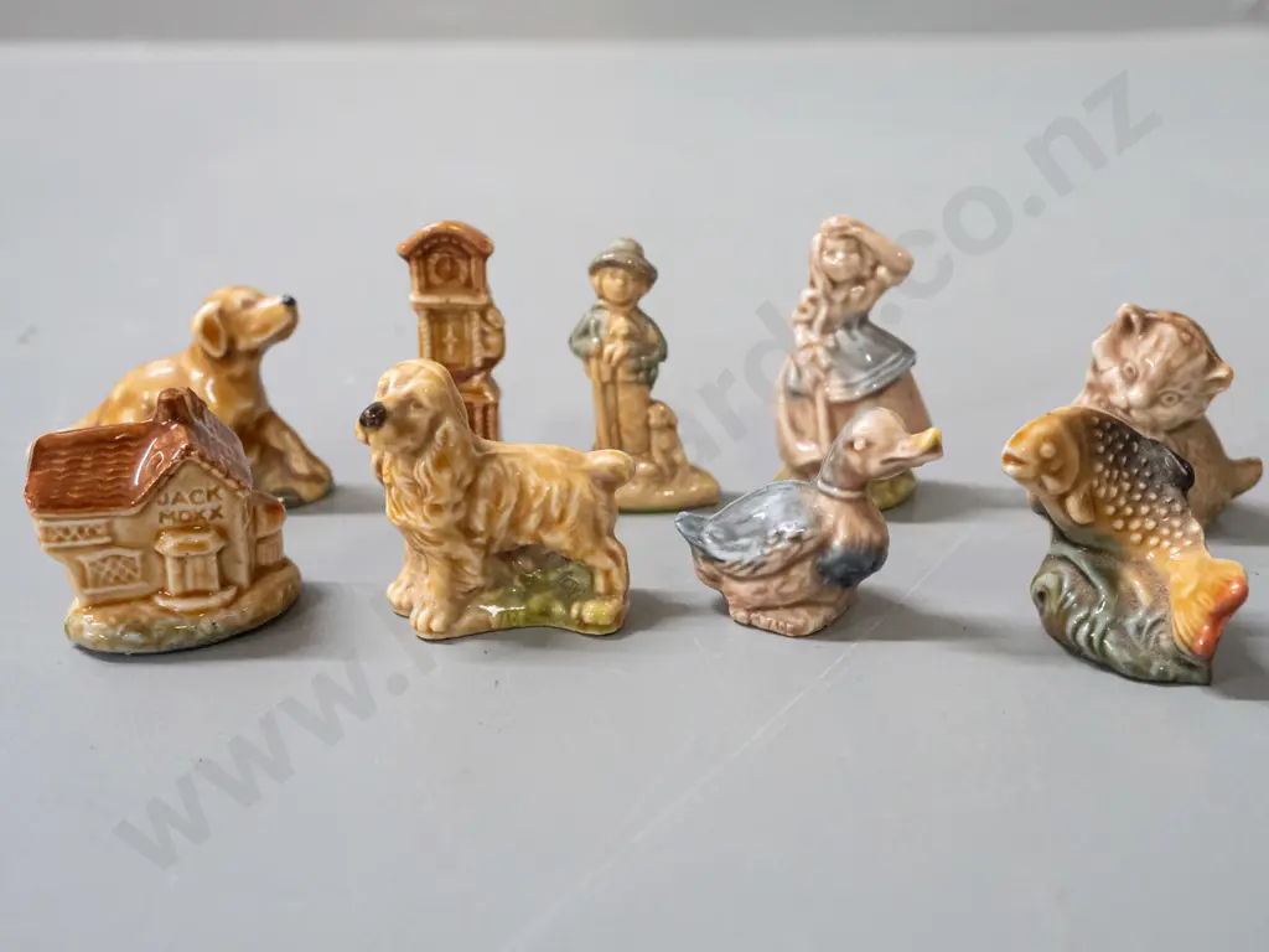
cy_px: 476
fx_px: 1686
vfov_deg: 31.5
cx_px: 634
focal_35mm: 46
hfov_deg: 41.2
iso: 3200
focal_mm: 23
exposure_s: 1/60
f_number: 5.6
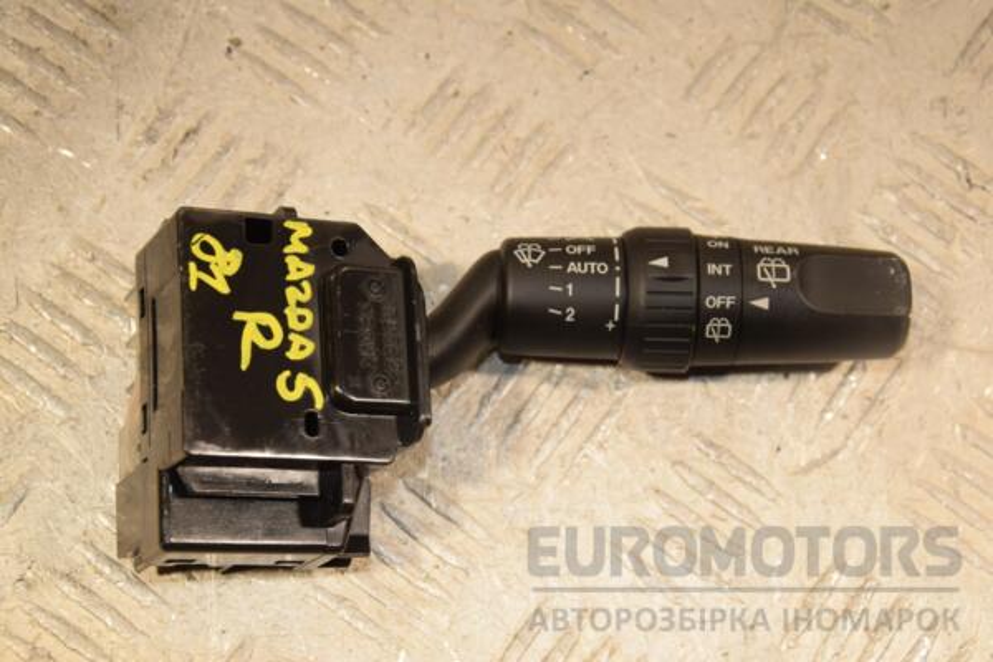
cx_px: 496
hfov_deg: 26.0
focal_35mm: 78
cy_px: 331
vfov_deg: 17.5
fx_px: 2151
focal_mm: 52
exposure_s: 1/200
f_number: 7.1
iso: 800
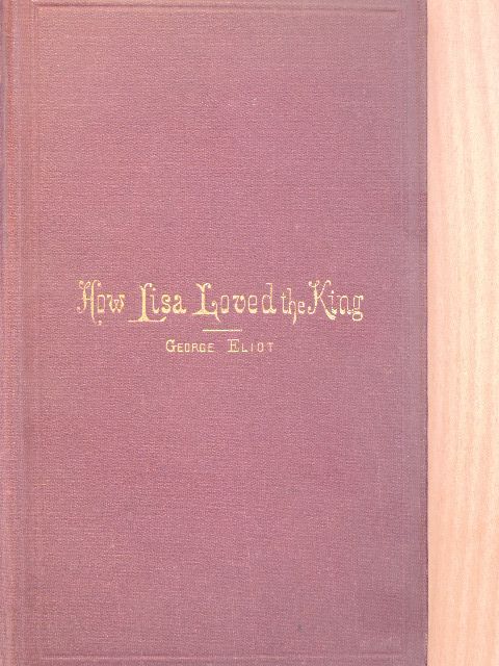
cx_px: 250
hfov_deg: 14.8
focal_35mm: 100
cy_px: 333
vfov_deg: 19.6
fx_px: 1922
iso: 800
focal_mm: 17.8
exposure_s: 1/8
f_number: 4.6
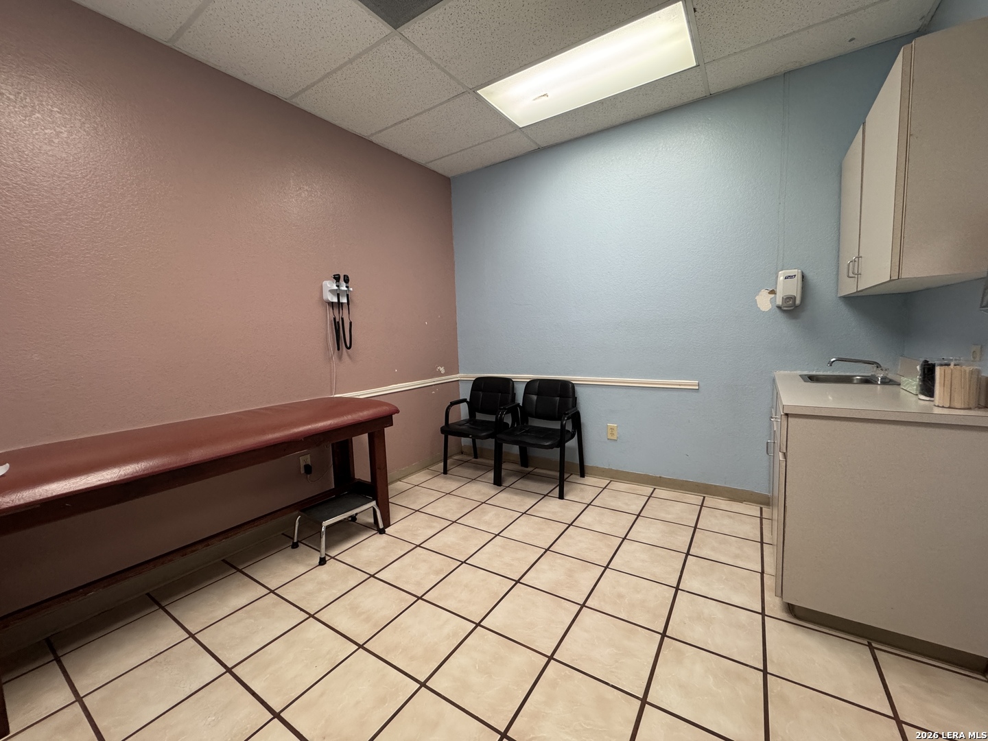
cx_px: 494
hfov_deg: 102.1
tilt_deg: -6.4
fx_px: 400
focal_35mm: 14
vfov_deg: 85.7
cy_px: 370
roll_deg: +2.2
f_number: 2.2
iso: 250
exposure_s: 1/120
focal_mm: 2.22
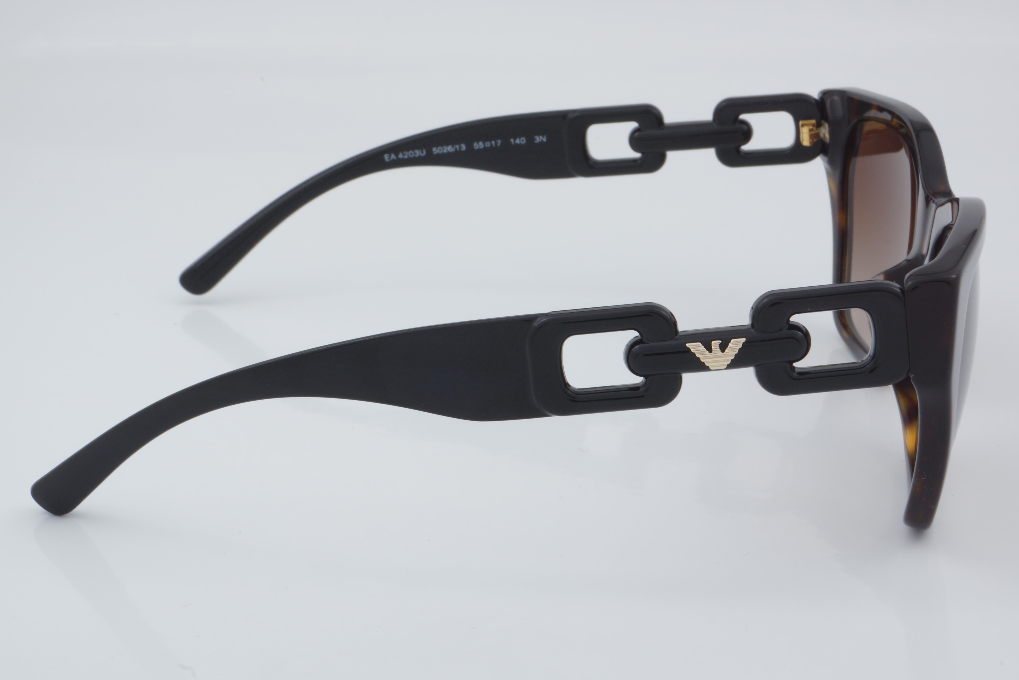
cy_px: 340
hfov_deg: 29.9
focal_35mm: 68
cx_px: 510
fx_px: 1910
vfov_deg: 20.2
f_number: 32
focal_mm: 45
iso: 100
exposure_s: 1/4
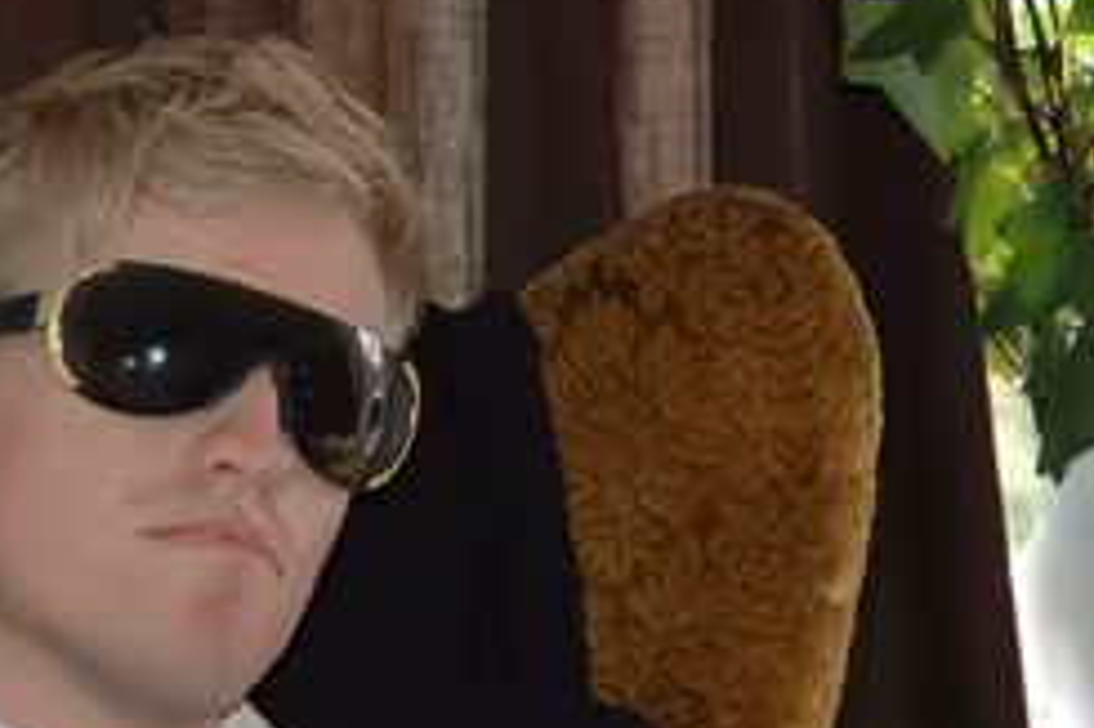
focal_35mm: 214
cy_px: 496
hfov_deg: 9.6
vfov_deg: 6.4
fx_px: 6499
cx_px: 214
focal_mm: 70
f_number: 4.5
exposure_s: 1/60
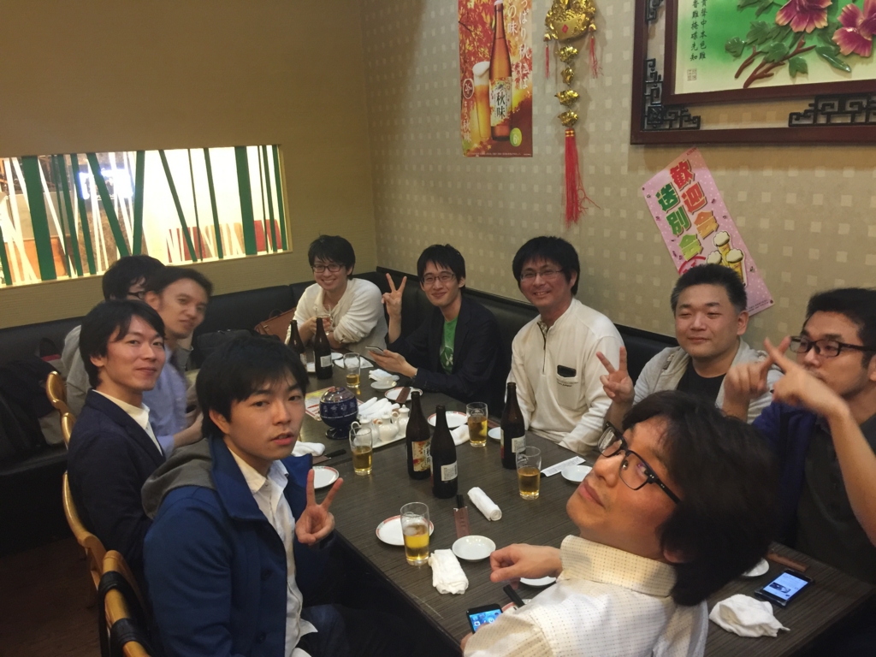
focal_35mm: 29
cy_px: 328
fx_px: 734
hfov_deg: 61.7
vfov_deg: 48.2
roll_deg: +0.5
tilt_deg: -13.1
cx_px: 438
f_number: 2.2
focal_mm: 4.15
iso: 125
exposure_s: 1/8
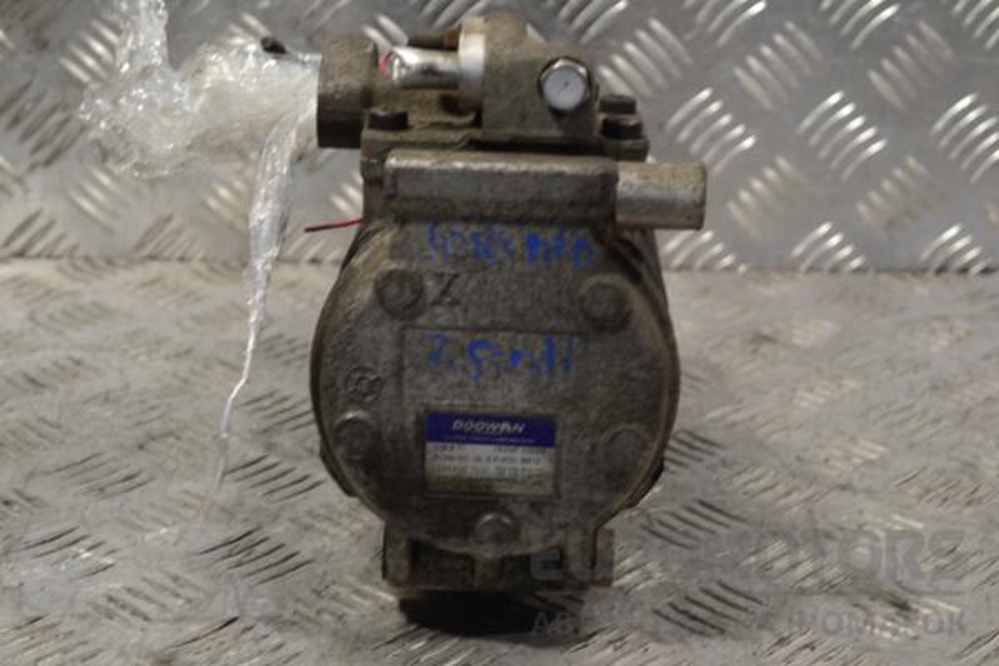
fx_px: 2081
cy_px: 333
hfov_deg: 27.0
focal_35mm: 75
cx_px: 500
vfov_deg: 18.2
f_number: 5.6
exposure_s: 1/30
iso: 200
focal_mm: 50
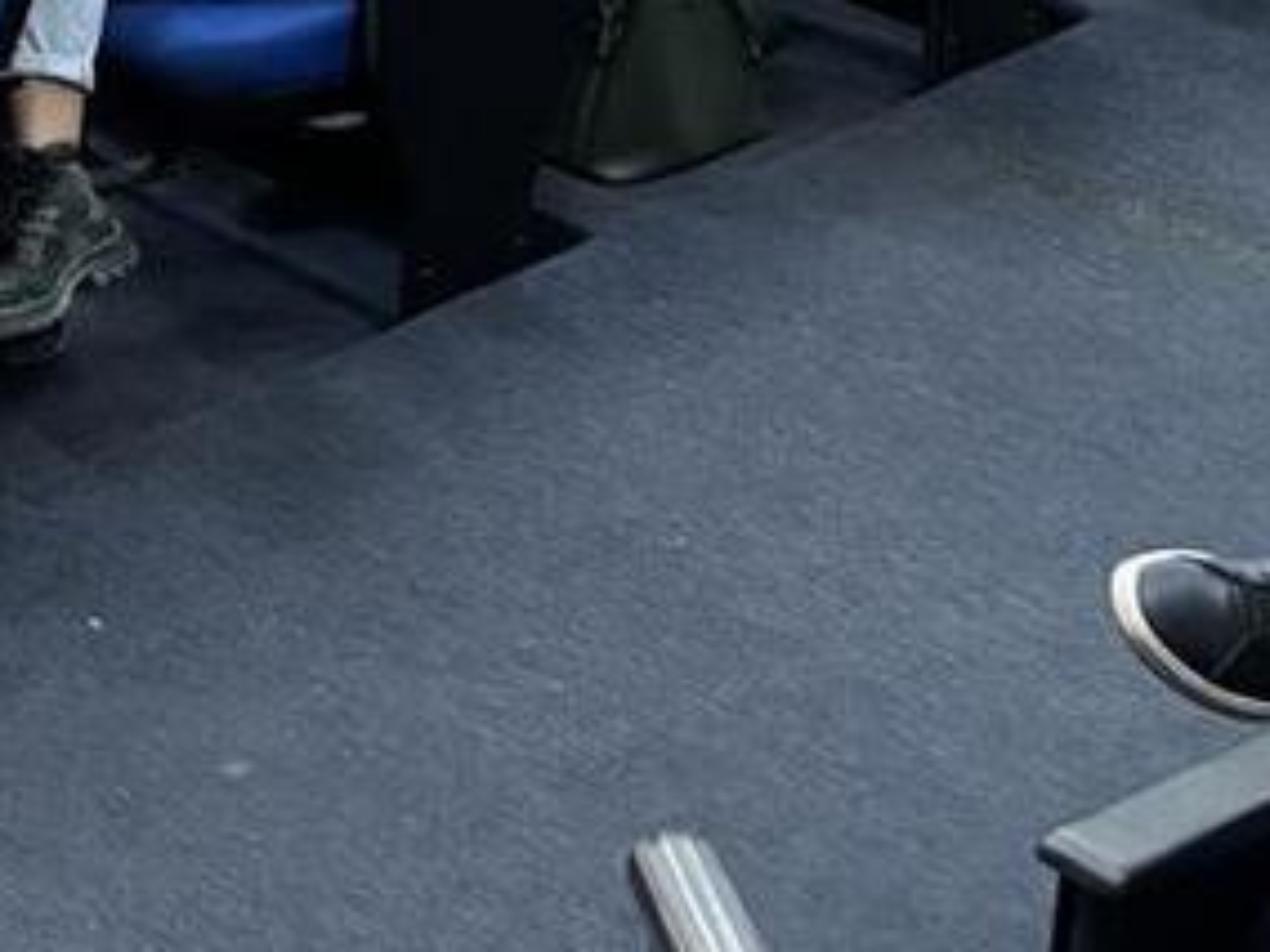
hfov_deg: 15.5
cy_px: -813
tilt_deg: -10.2
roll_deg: -0.4
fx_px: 4036
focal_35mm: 110
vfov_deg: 12.2
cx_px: -979
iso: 400
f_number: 1.6
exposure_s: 1/60
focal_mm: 5.96
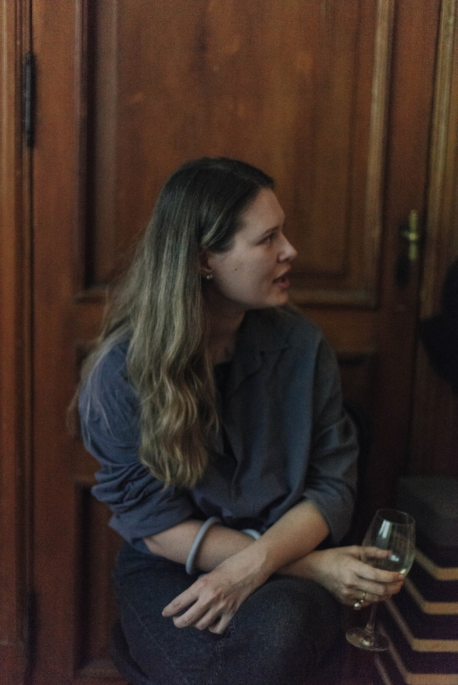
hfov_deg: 27.0
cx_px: 229
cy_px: 342
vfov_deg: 39.6
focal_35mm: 50
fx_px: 953
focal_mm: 50
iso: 5000
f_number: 1.8
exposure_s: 1/100
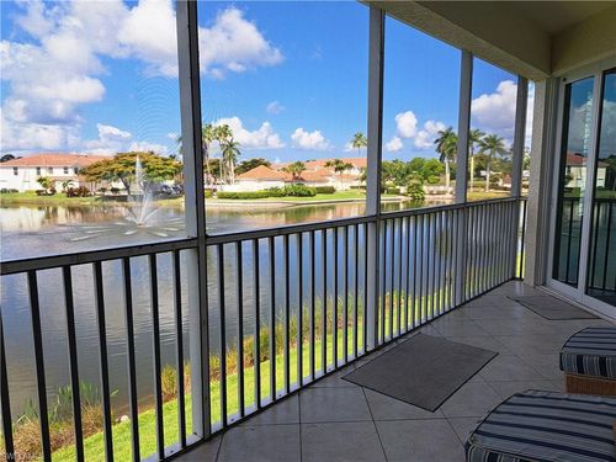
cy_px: 231
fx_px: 427
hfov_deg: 71.6
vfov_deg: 56.8
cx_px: 308
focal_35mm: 24
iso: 50
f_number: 1.8
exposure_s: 1/433
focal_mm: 5.23
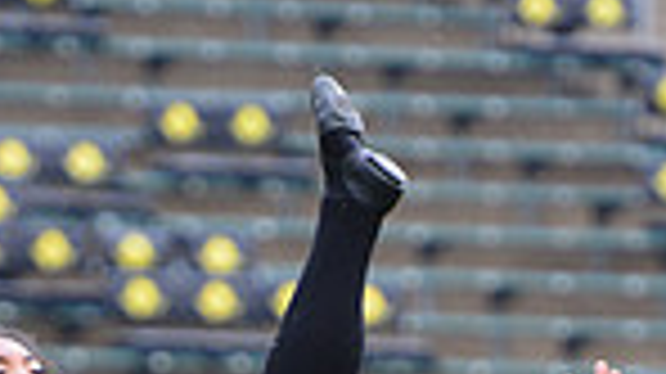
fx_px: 12953
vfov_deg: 1.6
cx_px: 198
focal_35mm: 734
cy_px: 861
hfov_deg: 2.9
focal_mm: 230
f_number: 4.5
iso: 640
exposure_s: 1/250
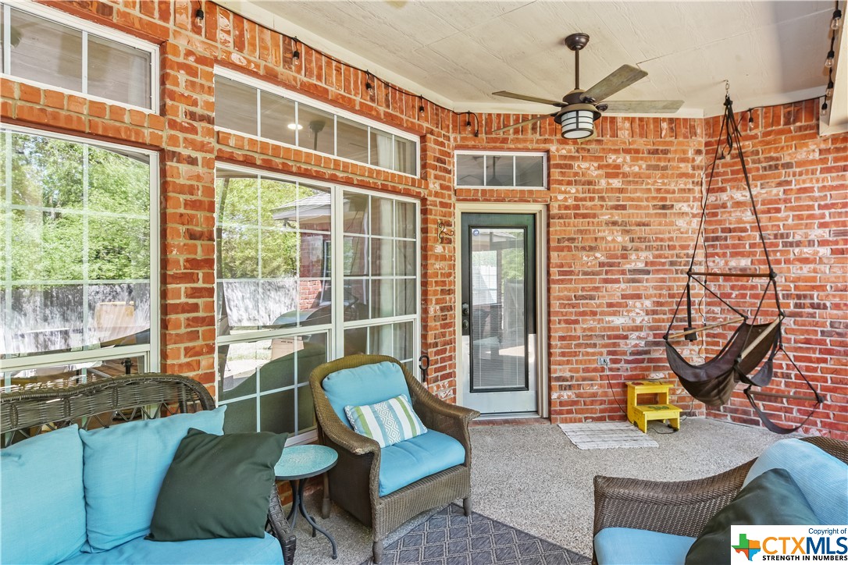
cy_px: 282
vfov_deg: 67.4
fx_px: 424
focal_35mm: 18
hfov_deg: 90.0
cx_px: 424
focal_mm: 12
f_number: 8
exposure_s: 1/10
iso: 100
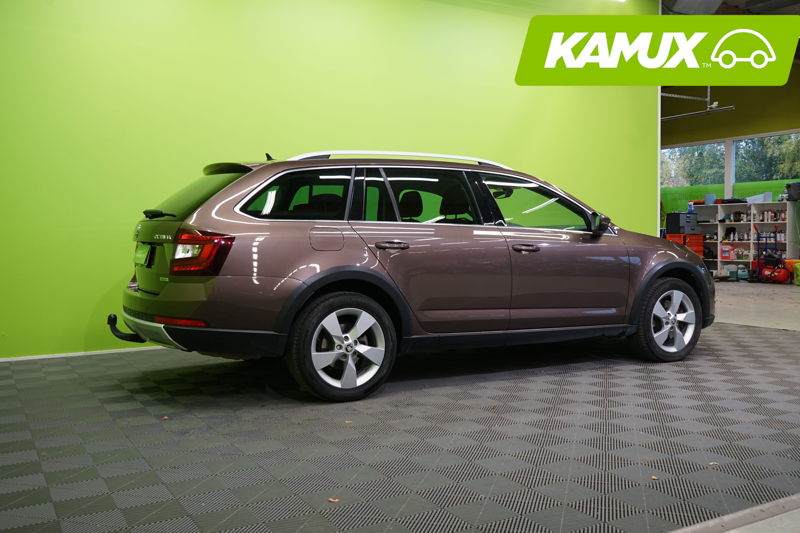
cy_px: 263
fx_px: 733
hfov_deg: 57.2
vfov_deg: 40.0
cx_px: 412
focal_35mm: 33
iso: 800
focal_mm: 32
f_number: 6.3
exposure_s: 1/30
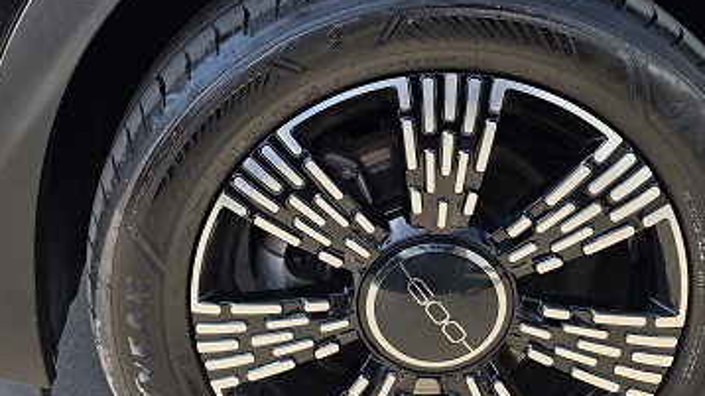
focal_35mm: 56
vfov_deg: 21.1
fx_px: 1046
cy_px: 61
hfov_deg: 36.9
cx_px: 248
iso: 64
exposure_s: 1/5445
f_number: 1.4
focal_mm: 6.5
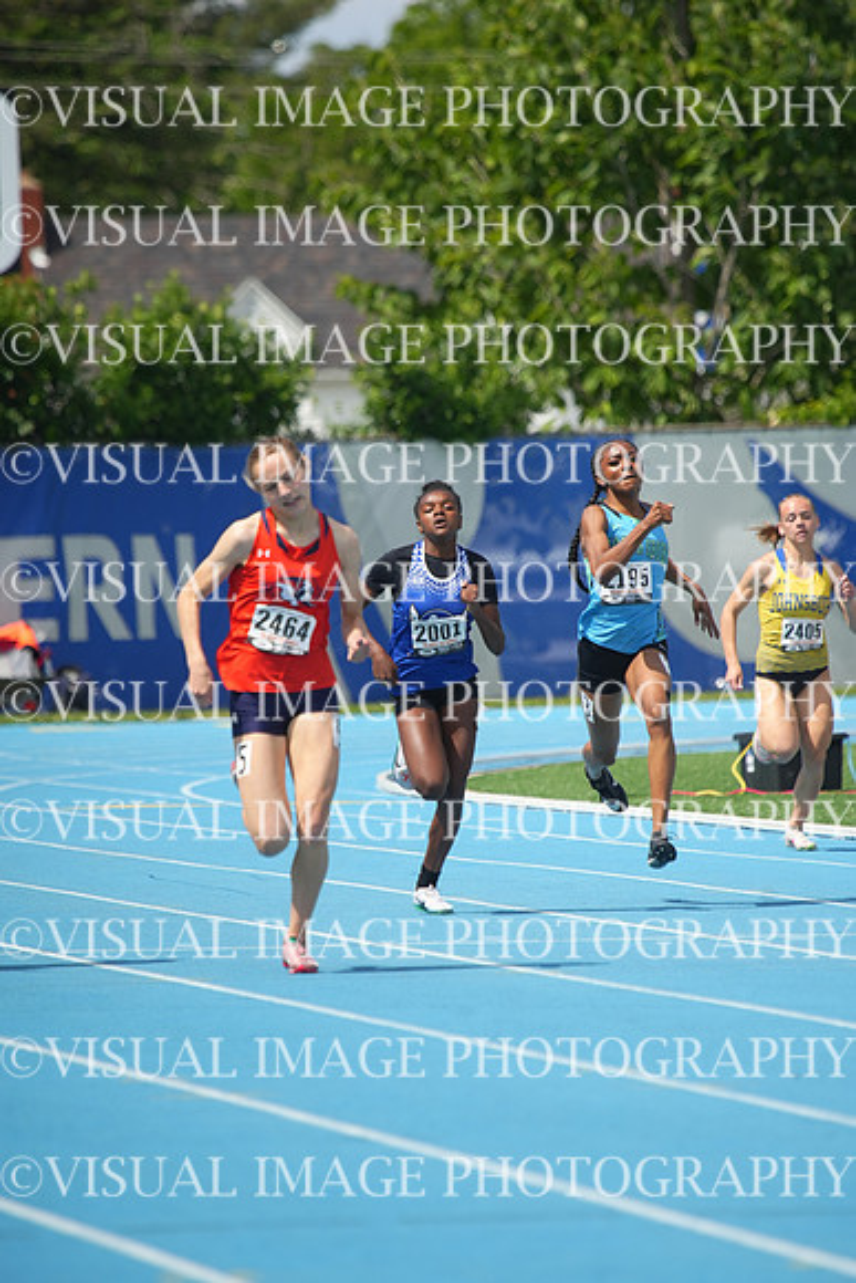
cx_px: 428
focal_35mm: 370
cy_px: 642
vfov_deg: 5.6
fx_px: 13188
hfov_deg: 3.7
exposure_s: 1/1250
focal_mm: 370
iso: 320
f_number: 6.3
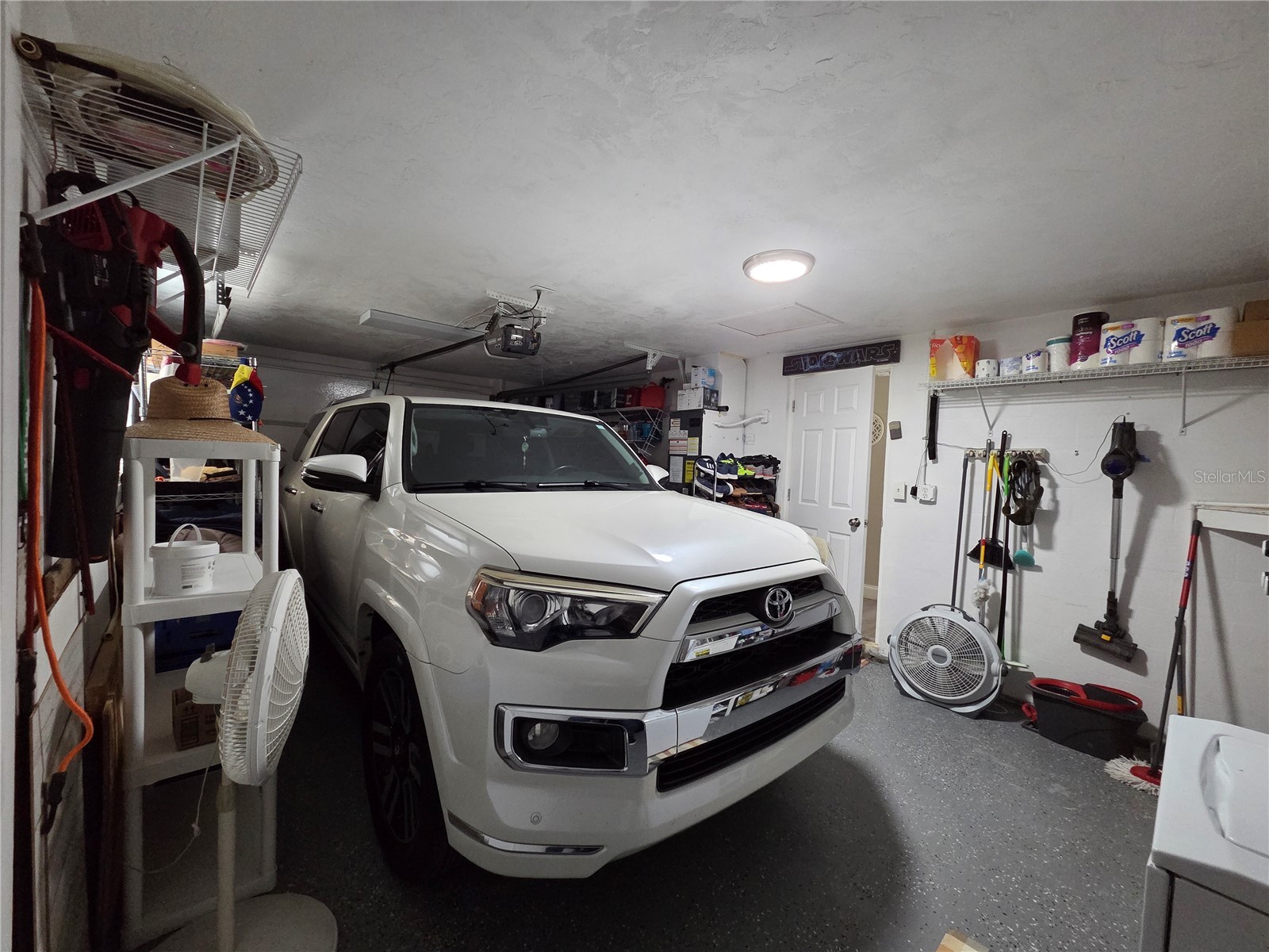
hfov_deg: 106.2
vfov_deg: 89.9
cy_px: 476
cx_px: 634
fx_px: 477
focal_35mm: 13
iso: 640
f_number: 2.2
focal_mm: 2.2
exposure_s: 1/60
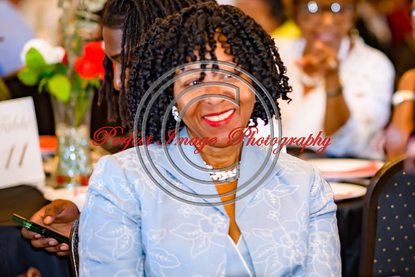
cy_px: 96
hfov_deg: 9.9
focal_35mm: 205
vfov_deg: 6.7
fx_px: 2369
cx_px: 406
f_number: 1.8
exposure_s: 1/125
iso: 250
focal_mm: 105
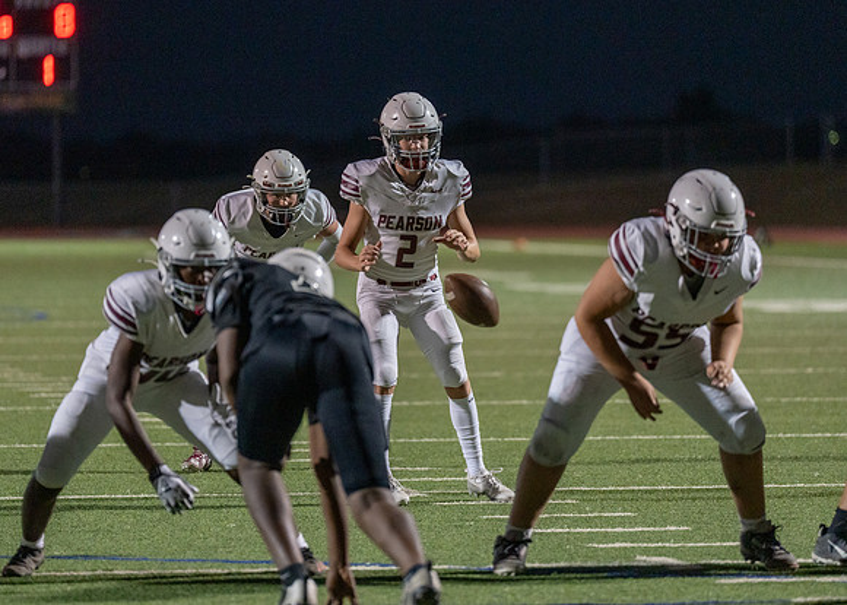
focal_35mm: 238
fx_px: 5732
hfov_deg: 8.5
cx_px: 419
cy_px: 269
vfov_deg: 6.0
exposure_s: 1/1000
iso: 2000
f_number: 2.8
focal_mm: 200
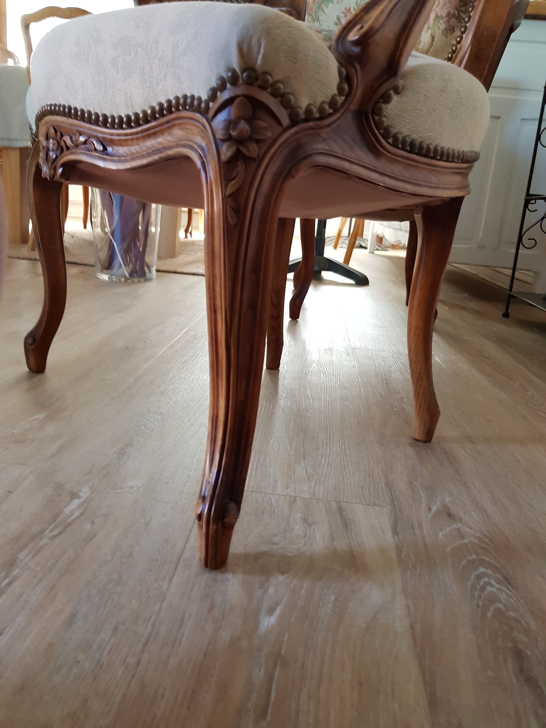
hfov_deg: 53.1
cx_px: 273
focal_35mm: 26
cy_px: 364
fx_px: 547
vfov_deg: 67.3
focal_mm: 4.2
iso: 200
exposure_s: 1/33
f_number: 1.7
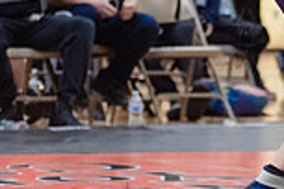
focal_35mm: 304
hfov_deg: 6.6
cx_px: 484
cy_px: -55
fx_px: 2398
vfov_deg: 4.5
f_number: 3.5
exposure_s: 1/400
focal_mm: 80
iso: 4000
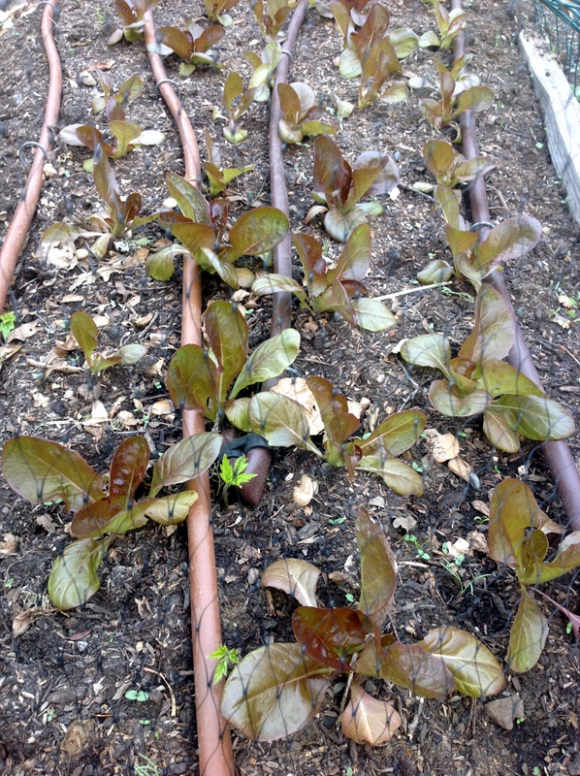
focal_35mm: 35
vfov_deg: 52.7
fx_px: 784
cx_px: 290
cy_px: 388
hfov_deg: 40.6
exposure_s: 1/20
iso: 50
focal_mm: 4.28
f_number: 2.4
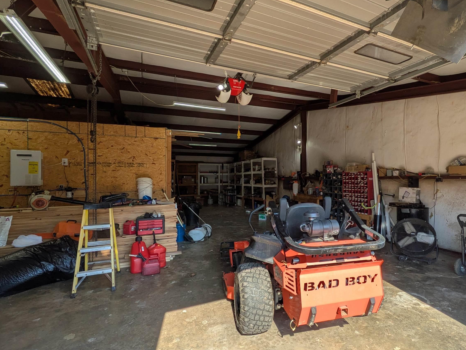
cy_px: 176
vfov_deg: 68.7
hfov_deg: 84.1
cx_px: 266
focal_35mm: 19
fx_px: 256
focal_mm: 1.83
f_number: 2.2
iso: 43
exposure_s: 1/576
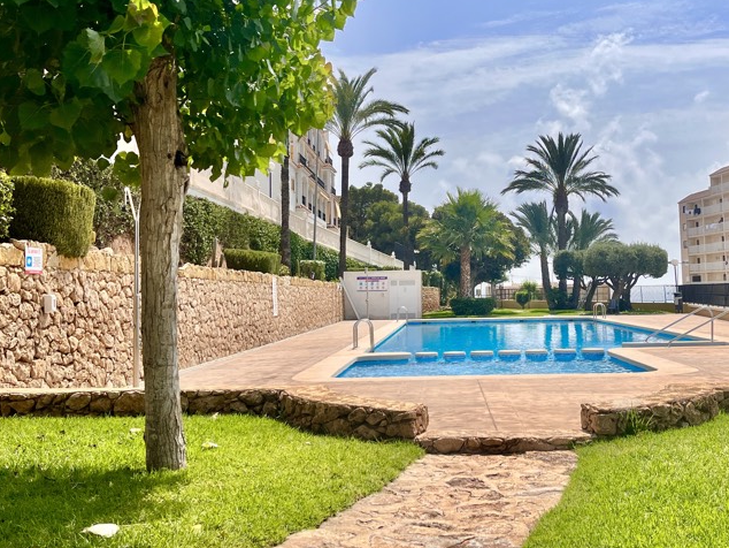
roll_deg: +0.8
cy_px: 195
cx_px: 461
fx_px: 864
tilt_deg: +5.9
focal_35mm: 41
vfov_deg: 34.9
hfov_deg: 45.3
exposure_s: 1/7353
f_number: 1.6
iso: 50
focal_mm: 5.1
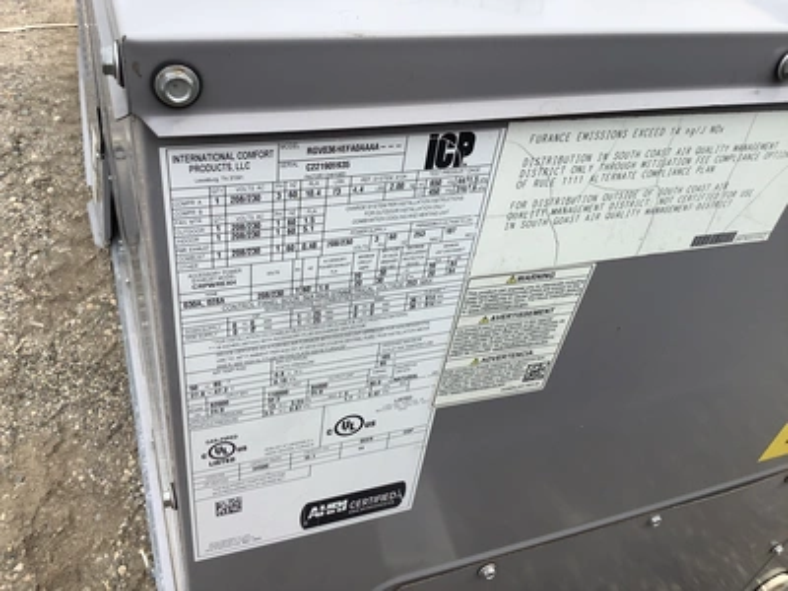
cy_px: 296
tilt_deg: -42.3
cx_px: 394
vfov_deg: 45.4
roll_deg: -8.2
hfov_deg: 58.4
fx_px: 706
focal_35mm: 31
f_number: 2.4
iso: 25
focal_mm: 3.3
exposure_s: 1/612
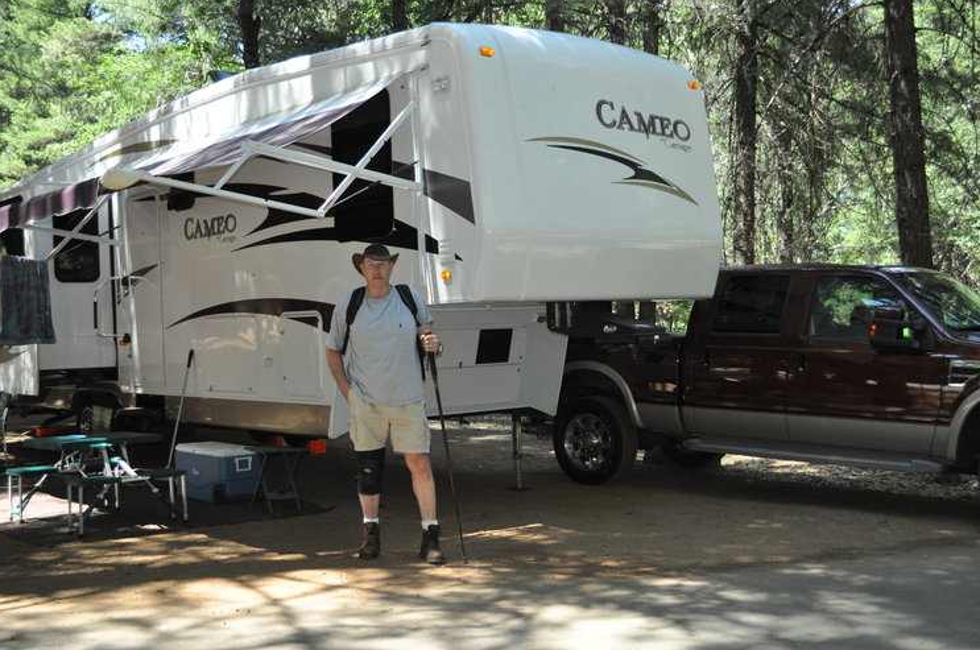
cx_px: 495
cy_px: 325
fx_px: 1142
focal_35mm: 42
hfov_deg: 46.5
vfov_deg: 31.8
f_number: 4.2
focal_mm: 26
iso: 800
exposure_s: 1/125
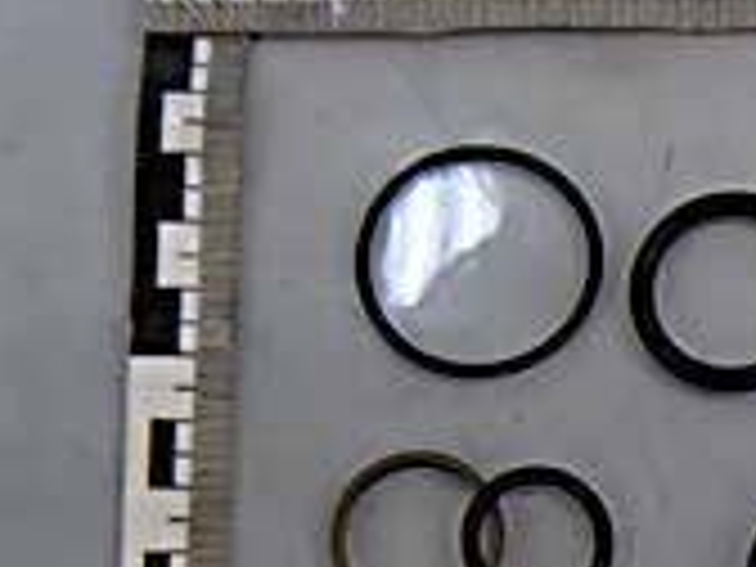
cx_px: 1251
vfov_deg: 6.0
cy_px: 927
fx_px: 5329
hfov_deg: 7.9
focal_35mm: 244
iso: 400
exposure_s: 1/40
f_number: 5.4
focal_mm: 11.43
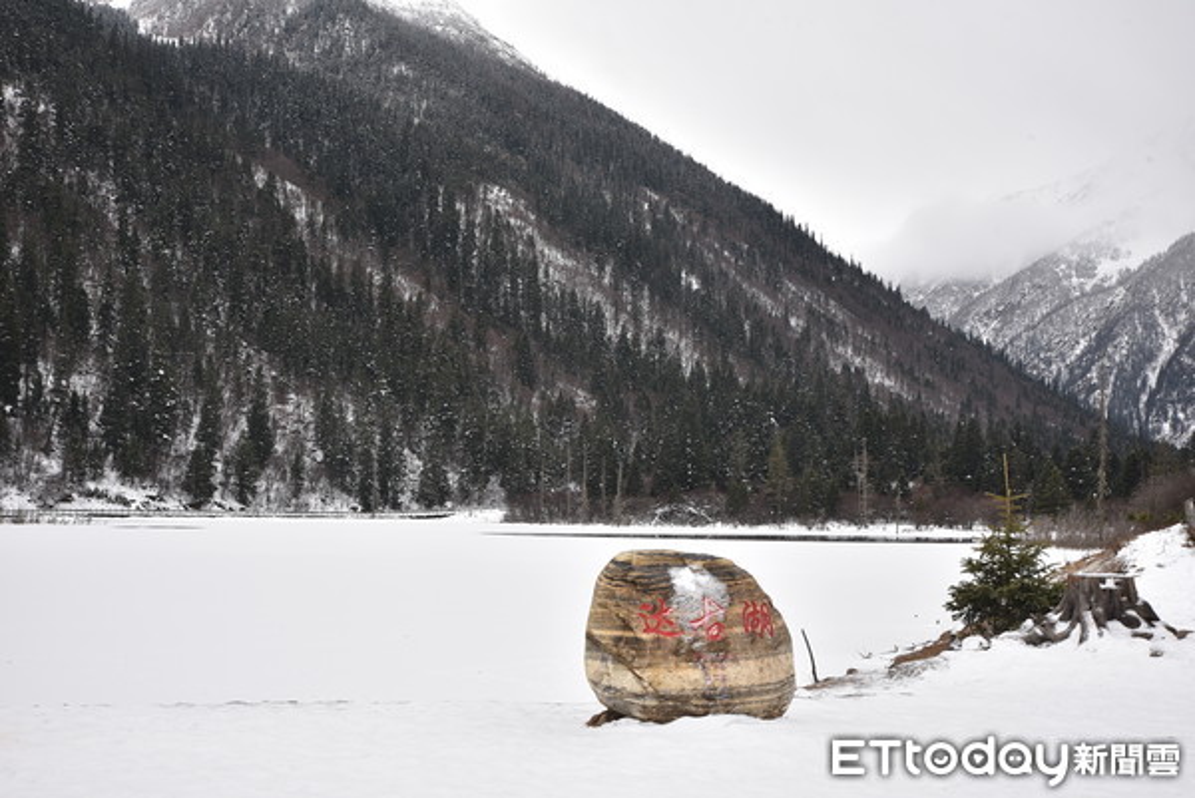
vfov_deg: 33.5
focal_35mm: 40
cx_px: 598
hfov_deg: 48.4
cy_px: 399
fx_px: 1329
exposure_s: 1/40
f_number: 11
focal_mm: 40
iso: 220
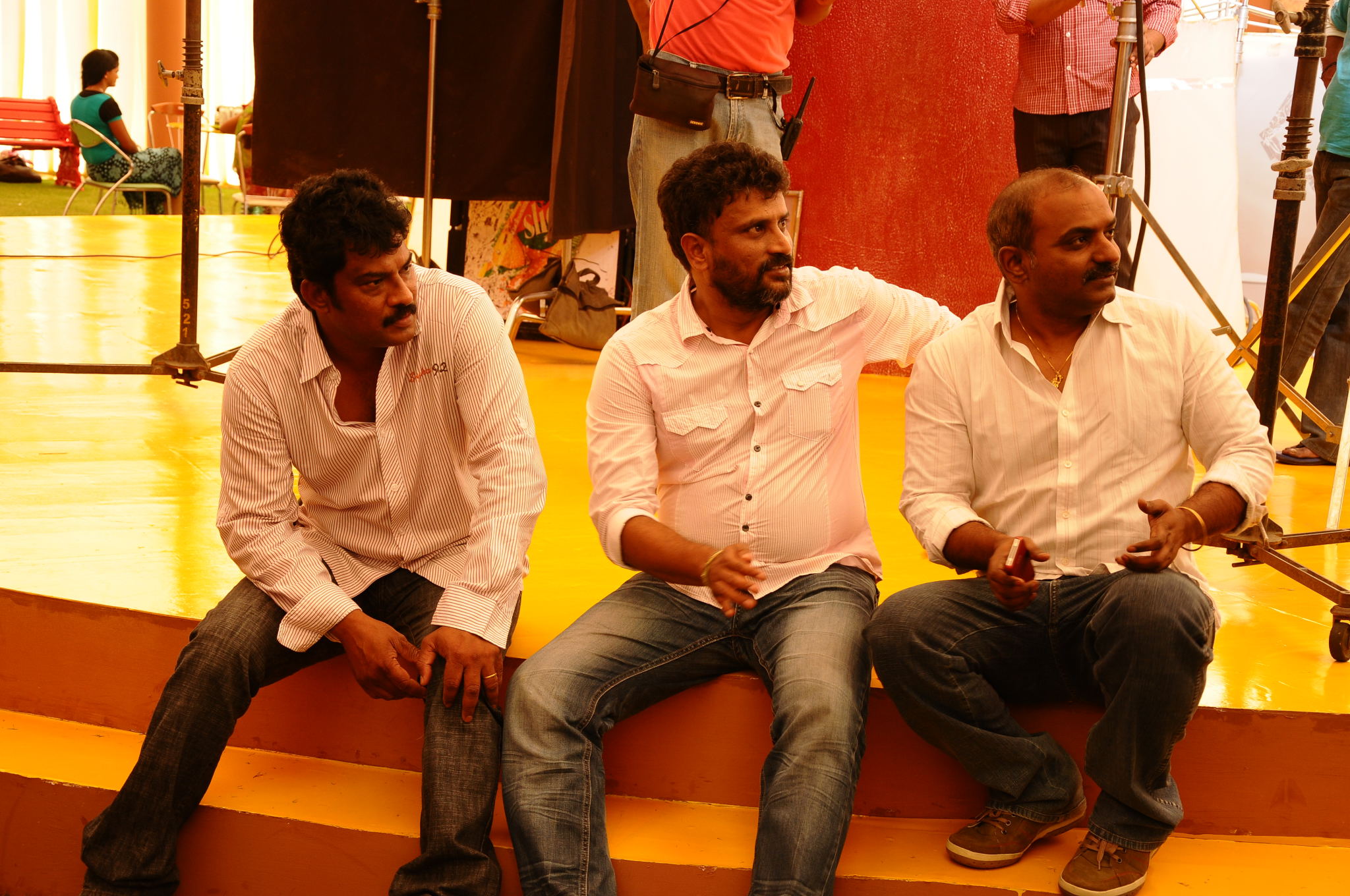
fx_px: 2247
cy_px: 448
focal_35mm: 60
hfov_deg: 33.4
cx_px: 675
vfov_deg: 22.6
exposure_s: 1/125
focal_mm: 40
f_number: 4.5
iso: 400
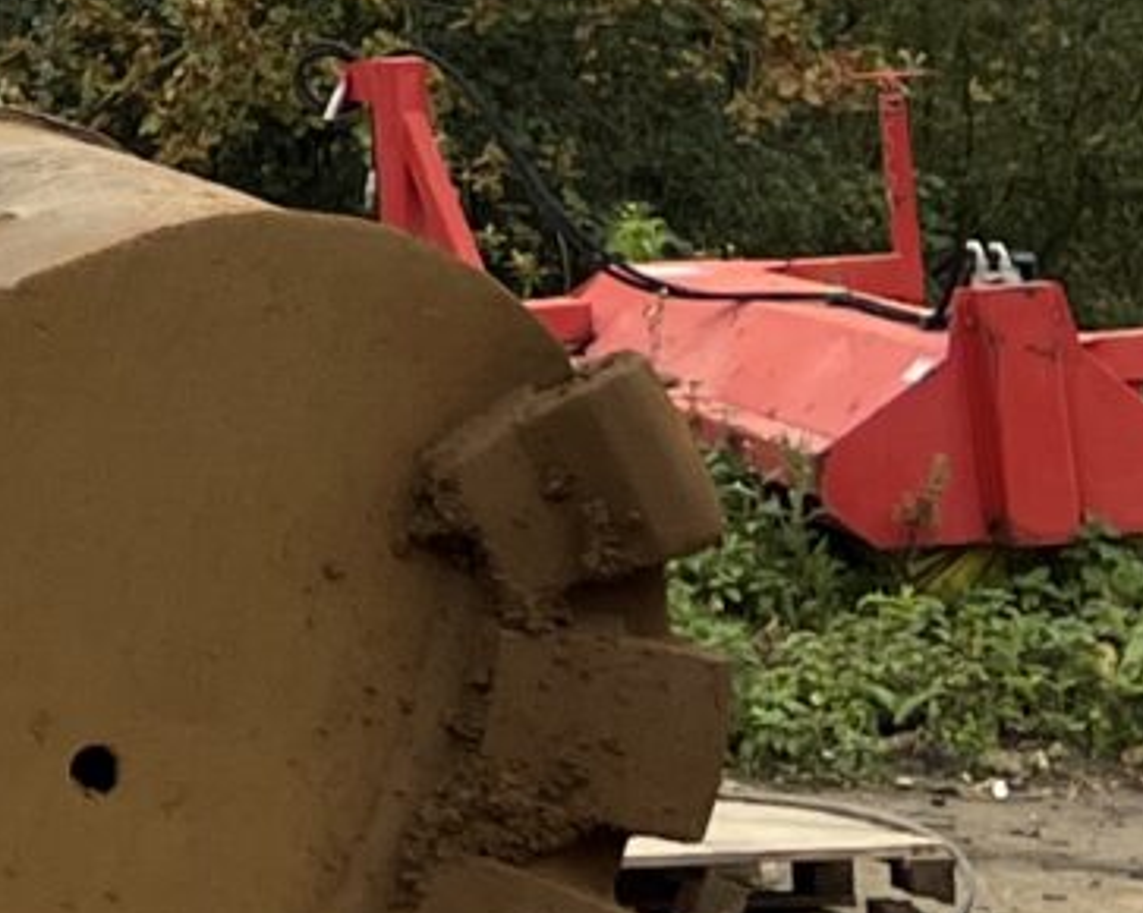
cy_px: -756
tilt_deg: +7.0
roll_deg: -0.5
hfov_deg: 10.0
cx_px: -1149
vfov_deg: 8.3
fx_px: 6052
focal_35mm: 179
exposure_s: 1/601
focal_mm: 5.7
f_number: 1.5
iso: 50
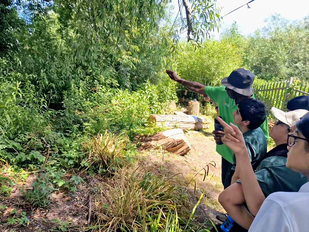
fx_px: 205
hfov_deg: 73.9
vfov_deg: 58.9
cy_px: 116
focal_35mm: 23
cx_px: 154
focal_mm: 6.4
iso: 50
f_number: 1.8
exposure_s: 1/220
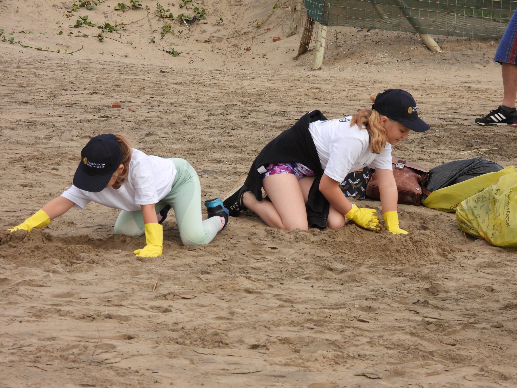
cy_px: 194
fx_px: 2016
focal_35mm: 135
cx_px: 258
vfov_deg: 11.0
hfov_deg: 14.6
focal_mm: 24.1
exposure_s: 1/320
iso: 100
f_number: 4
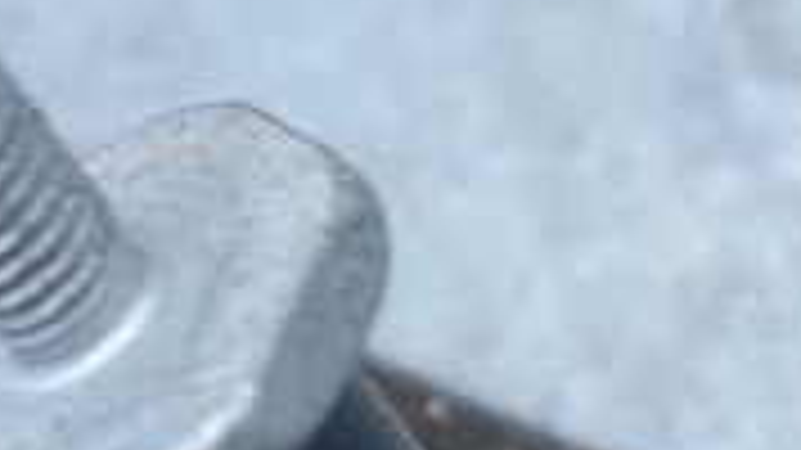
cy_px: 1008
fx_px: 2166
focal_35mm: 102
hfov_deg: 20.0
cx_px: -72
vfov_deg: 10.5
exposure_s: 1/256
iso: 32
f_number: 1.8
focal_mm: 4.25
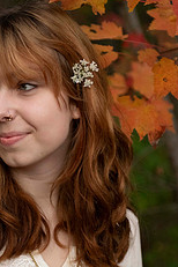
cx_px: 52
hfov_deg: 11.7
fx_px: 868
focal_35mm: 117
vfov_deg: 17.5
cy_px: 176
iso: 2000
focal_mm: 60
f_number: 2.8
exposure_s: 1/2000
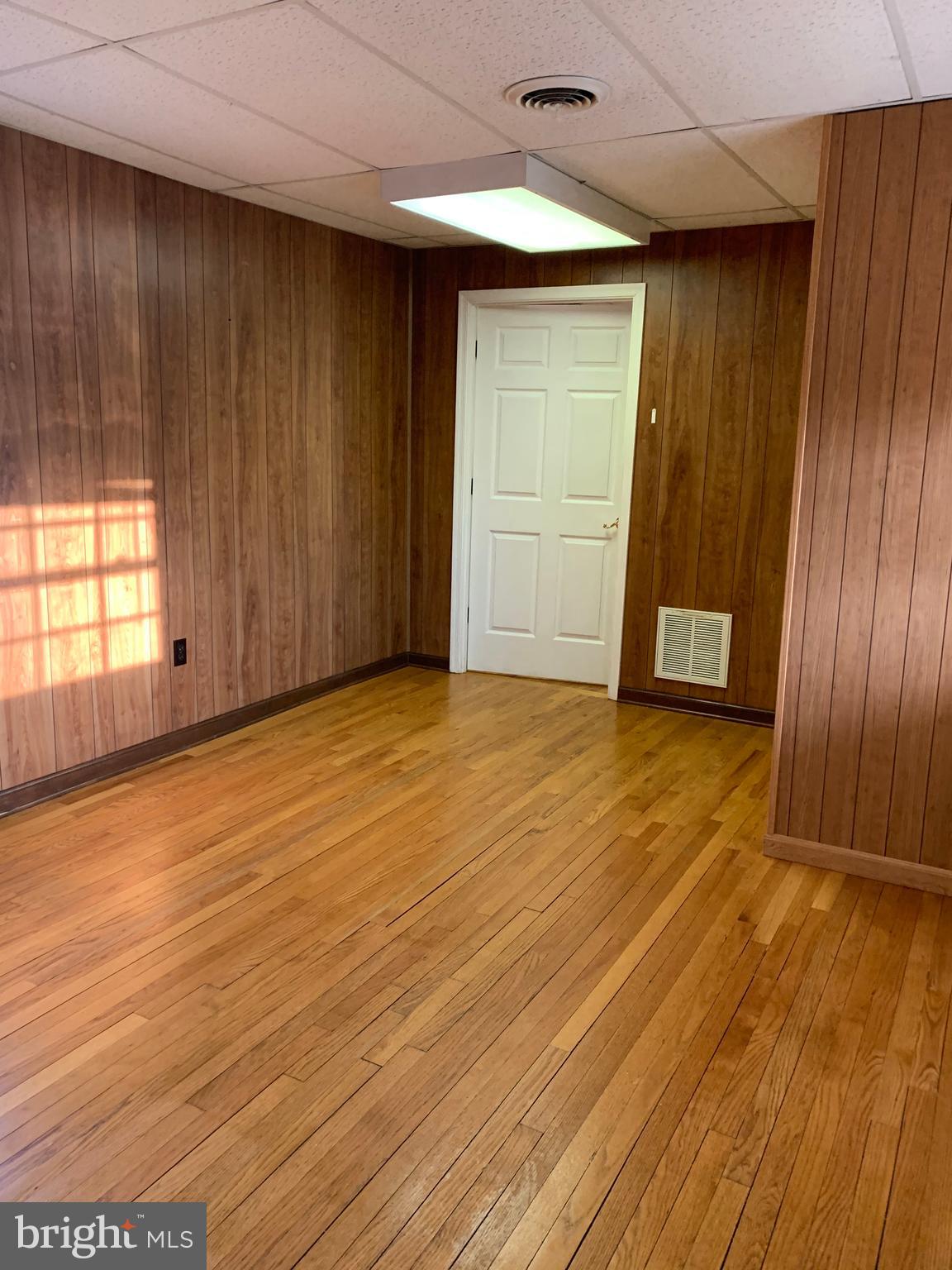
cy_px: 635
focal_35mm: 26
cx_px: 476
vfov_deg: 67.3
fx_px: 953
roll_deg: -1.8
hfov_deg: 53.1
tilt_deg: -9.3
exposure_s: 1/60
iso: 160
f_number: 1.8
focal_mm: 4.25
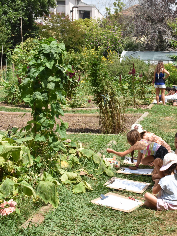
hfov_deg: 25.1
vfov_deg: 33.8
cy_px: 119
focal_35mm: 57
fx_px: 389
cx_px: 149
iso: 560
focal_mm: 26
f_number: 13
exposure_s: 1/640
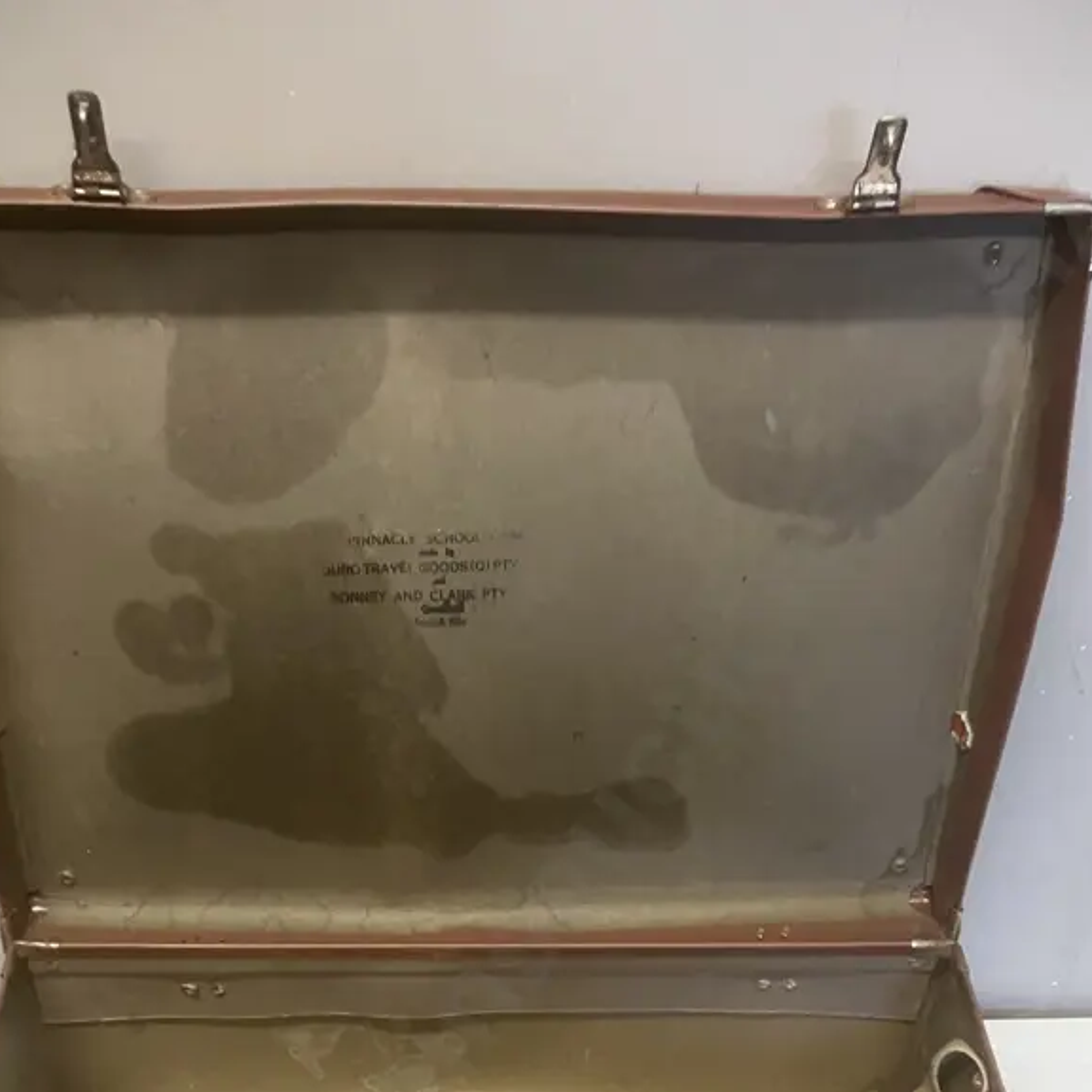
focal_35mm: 44
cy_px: 969
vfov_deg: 36.2
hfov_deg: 38.3
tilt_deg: -39.7
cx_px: 506
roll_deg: -2.3
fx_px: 1570
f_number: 1.8
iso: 125
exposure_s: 1/50
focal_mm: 3.99
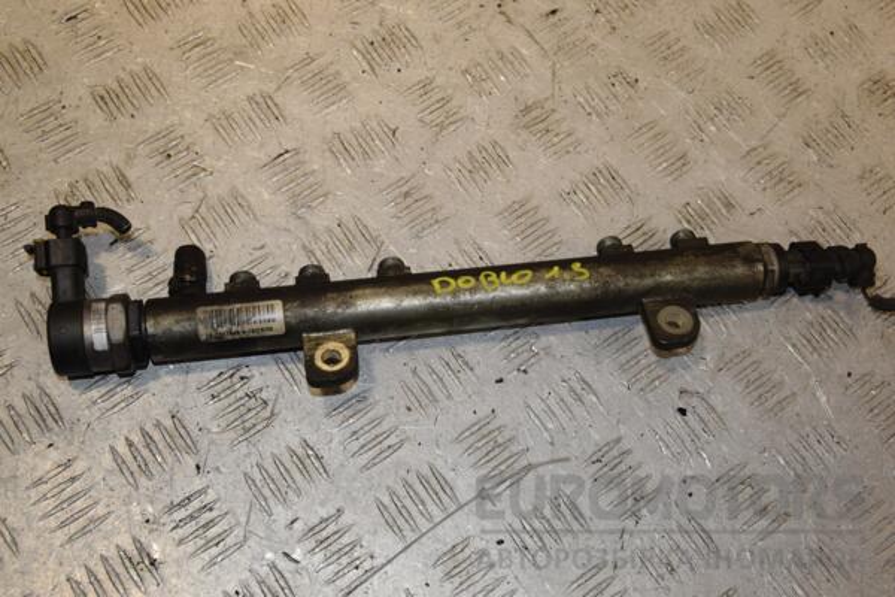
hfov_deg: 43.6
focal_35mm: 45
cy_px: 298
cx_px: 448
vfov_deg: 29.9
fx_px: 1119
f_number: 10
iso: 800
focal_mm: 30
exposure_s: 1/200
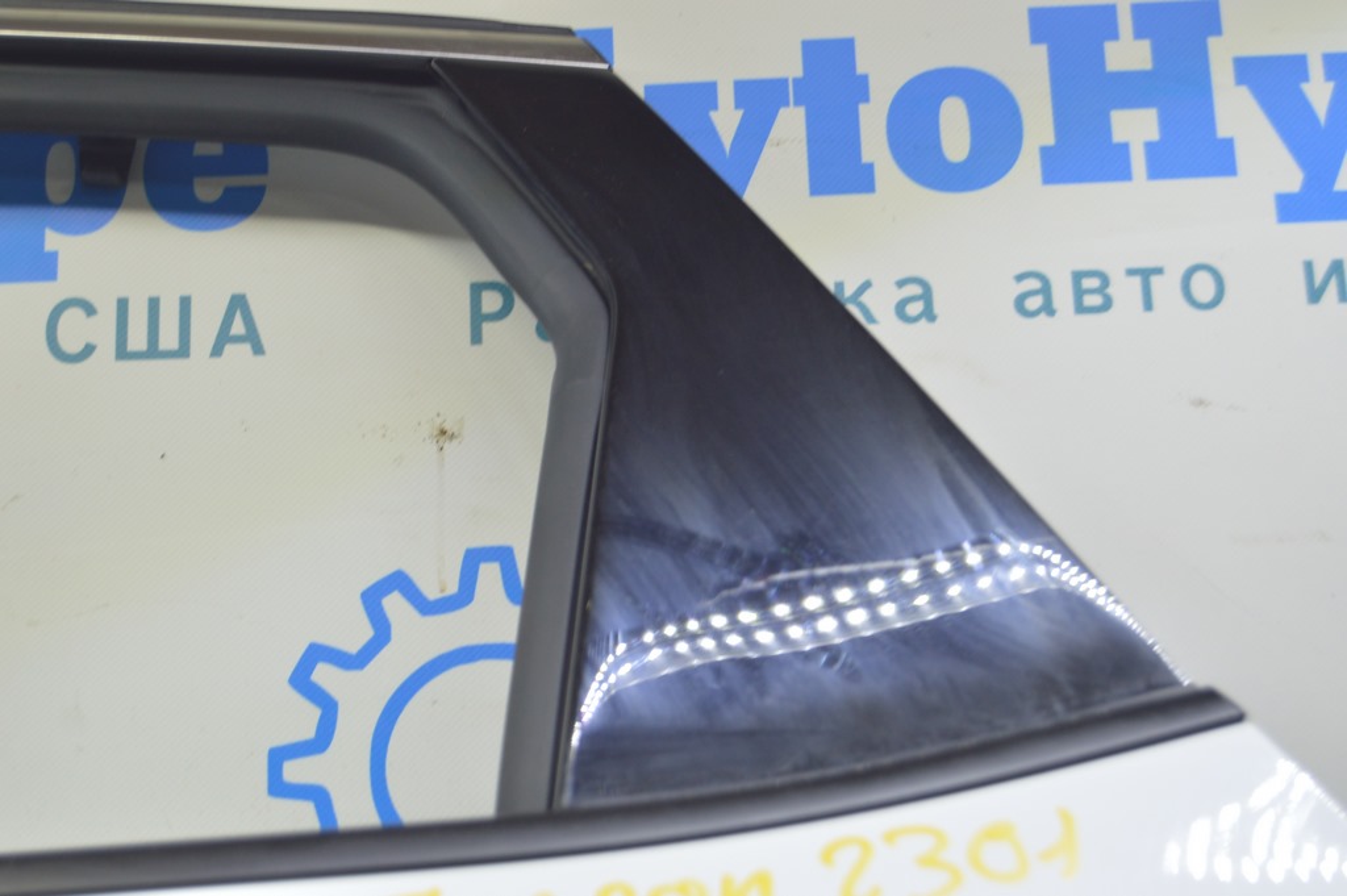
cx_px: 674
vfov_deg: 18.2
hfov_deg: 27.0
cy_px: 448
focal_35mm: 75
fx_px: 2804
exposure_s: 1/20
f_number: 5.6
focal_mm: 50
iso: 400
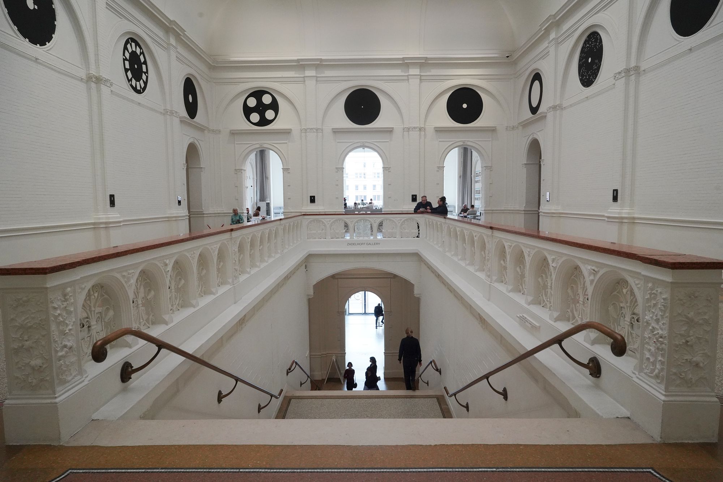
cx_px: 362
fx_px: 482
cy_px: 241
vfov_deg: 53.1
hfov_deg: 73.7
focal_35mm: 24
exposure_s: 1/80
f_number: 11
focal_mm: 24
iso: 3200
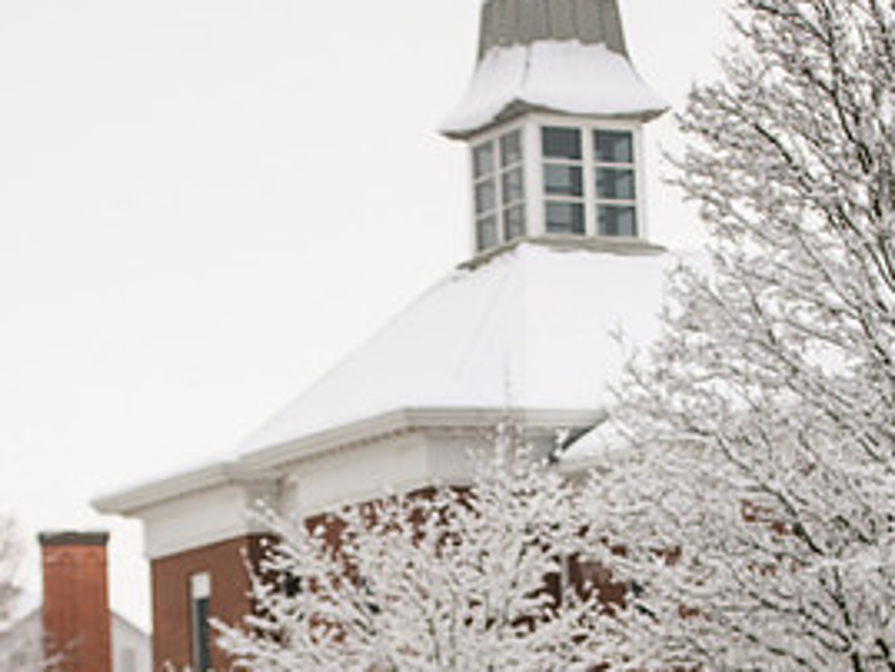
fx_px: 3751
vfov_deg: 10.2
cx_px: 426
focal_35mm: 145
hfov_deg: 13.6
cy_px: 637
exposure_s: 1/500
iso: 160
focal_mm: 70
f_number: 3.2
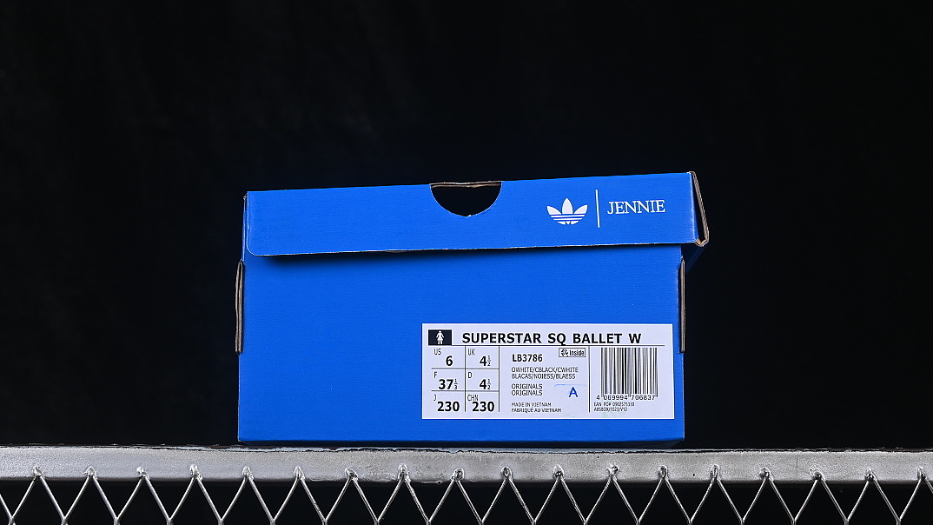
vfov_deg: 15.3
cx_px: 467
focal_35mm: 79
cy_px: 254
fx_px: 1954
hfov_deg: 26.9
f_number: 8
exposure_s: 1/80
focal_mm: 50
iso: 160
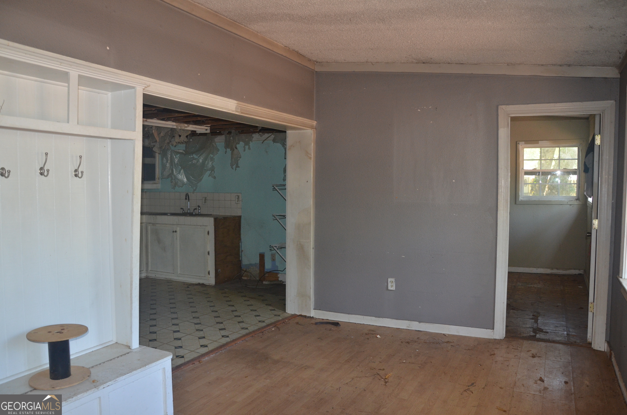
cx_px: 314
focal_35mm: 27
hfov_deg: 67.5
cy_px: 208
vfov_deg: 47.7
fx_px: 469
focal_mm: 18
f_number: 5
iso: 800
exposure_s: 1/60
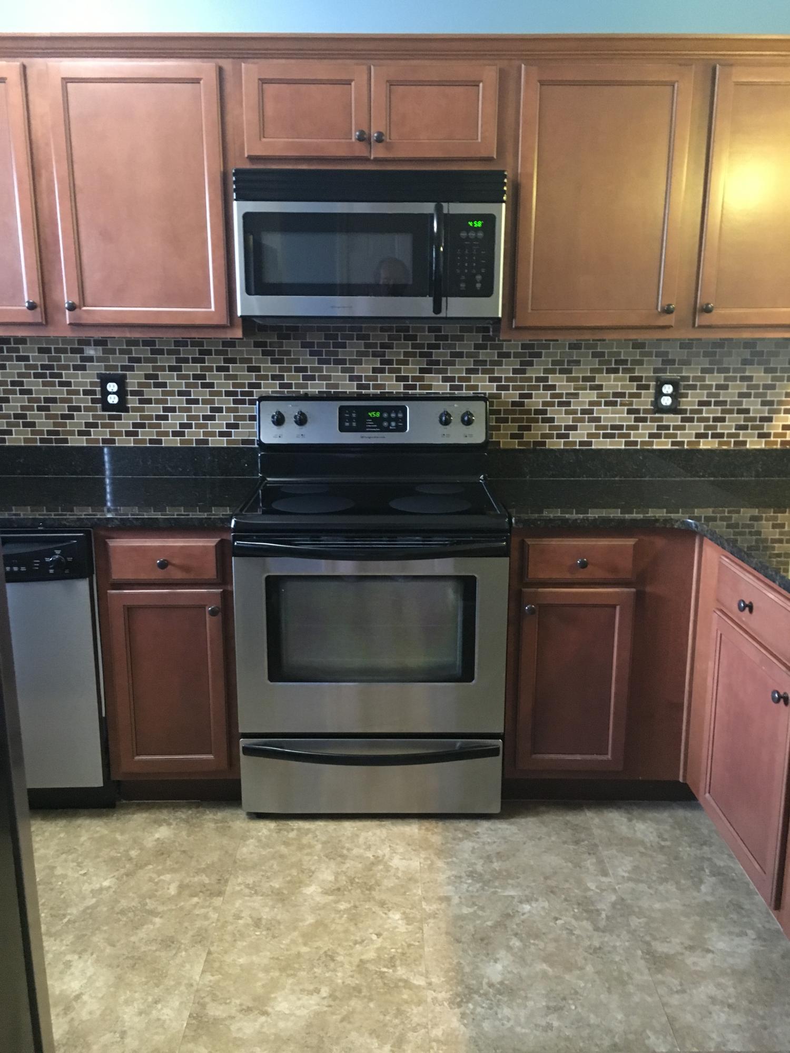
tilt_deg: -14.1
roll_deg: +0.3
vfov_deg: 61.7
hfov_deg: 48.2
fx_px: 882
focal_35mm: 29
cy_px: 526
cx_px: 395
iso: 400
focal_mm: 4.15
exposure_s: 1/15
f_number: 2.2
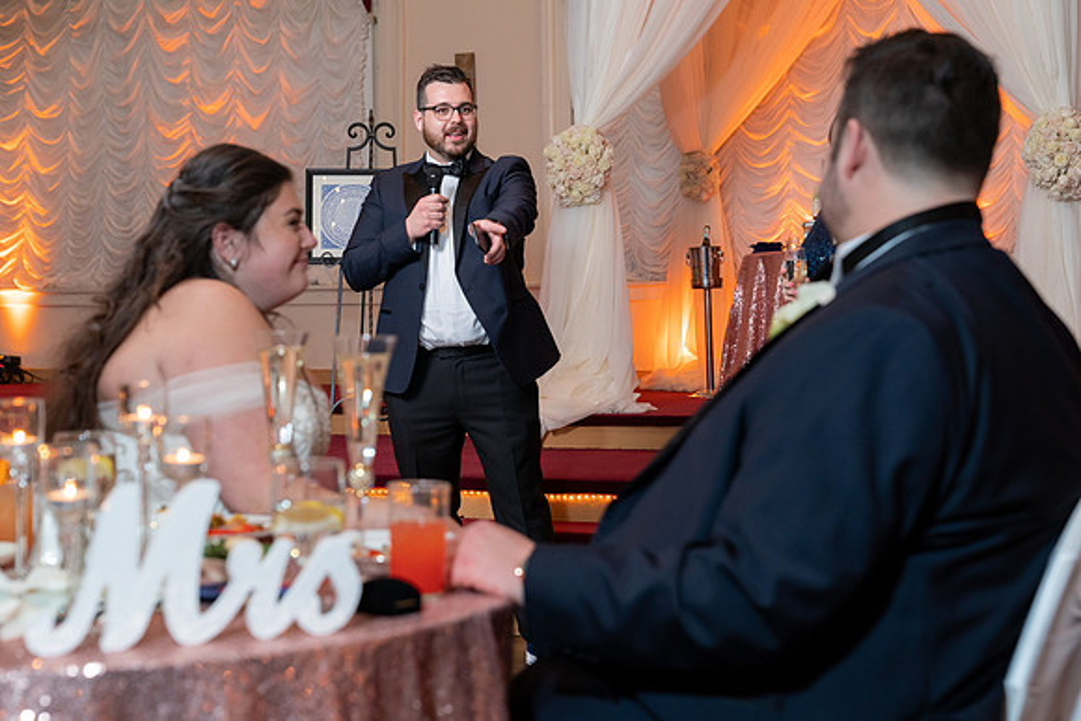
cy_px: 361
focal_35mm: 56
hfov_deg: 35.8
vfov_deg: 24.3
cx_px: 525
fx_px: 1675
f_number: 4
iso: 2000
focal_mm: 53
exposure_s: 1/100
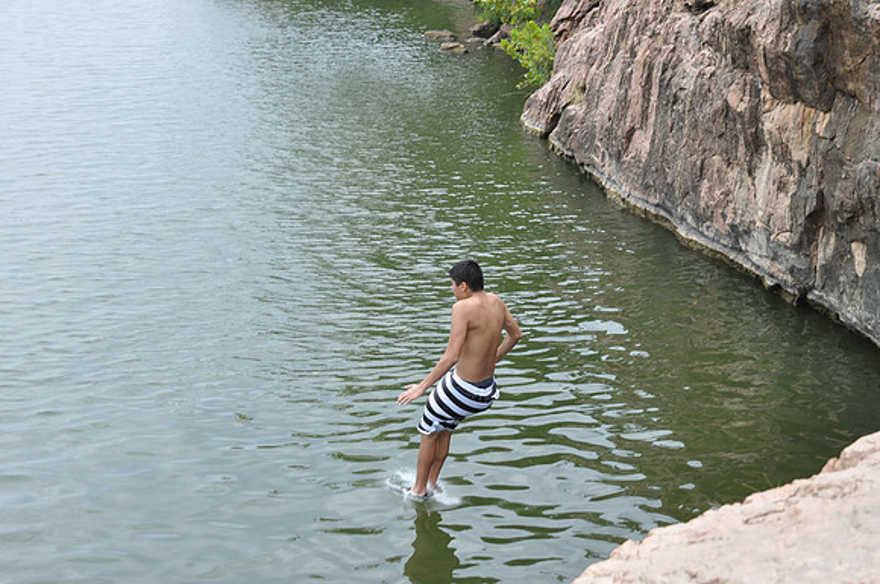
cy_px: 292
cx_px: 440
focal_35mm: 66
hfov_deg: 30.6
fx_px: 1611
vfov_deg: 20.6
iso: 400
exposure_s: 1/1250
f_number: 5
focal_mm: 44
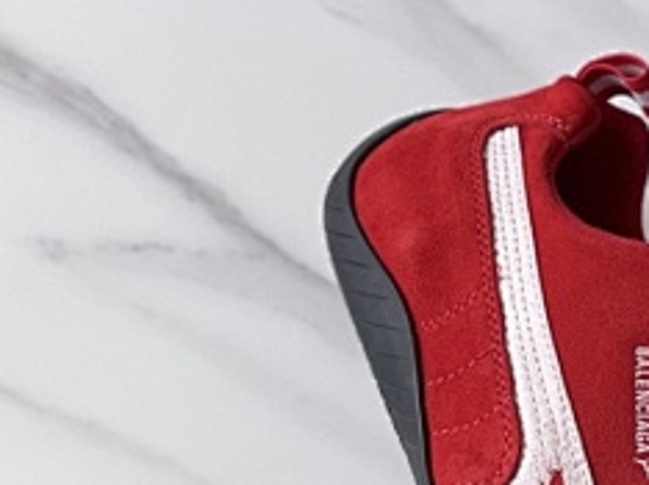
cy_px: 740
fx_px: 4102
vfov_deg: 6.7
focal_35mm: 219
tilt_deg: -71.0
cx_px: 1073
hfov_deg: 8.8
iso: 64
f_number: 2.2
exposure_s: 1/121
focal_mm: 7.5
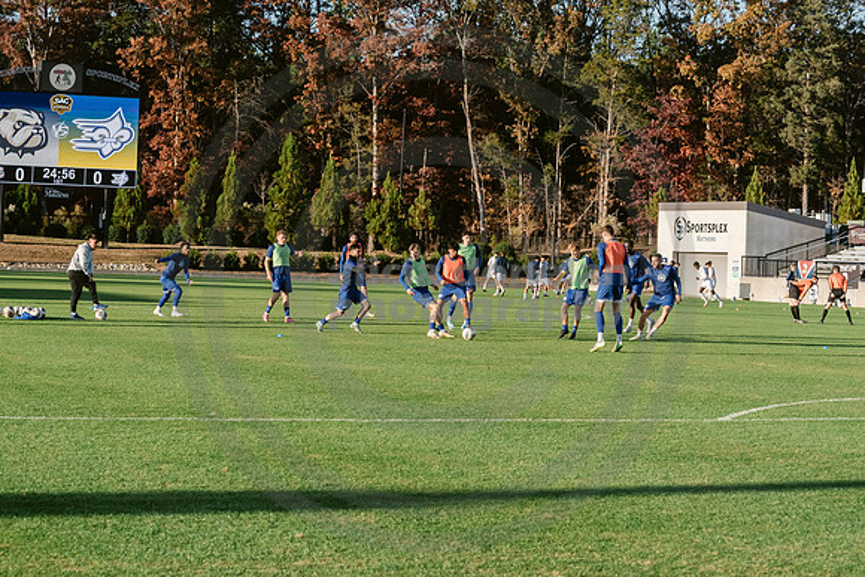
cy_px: 288
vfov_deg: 14.4
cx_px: 432
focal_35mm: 95
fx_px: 2283
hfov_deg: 21.5
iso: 1250
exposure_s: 1/2000
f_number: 9
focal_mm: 95
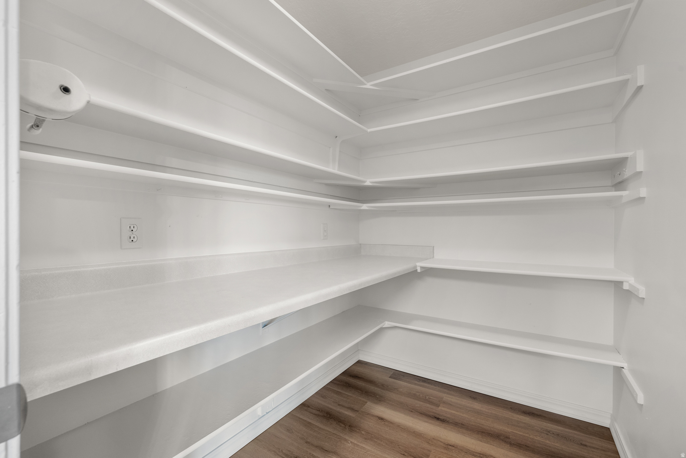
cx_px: 343
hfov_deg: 98.5
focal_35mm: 16
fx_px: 295
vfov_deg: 75.5
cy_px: 229
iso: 500
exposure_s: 1.6
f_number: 8
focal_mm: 15.5
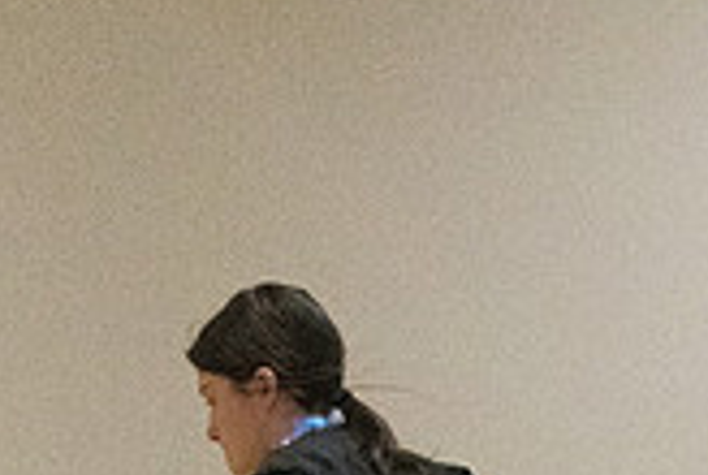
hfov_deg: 3.4
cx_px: 302
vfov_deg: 2.2
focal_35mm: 614
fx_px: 12097
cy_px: 812
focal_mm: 116
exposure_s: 1/1250
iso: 10000
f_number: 4
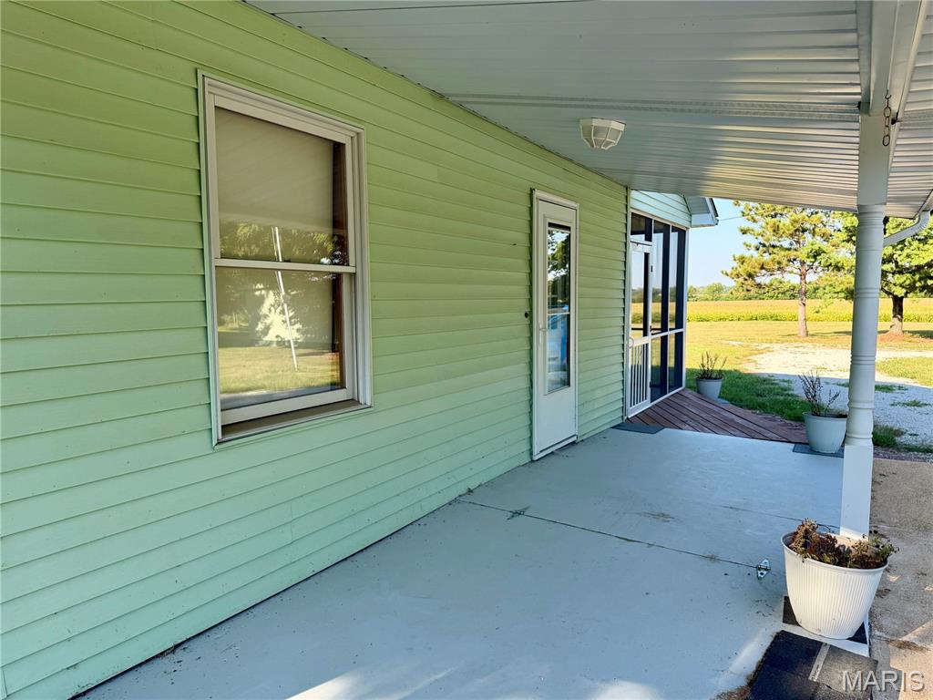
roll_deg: +0.6
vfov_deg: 56.8
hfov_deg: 71.6
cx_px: 466
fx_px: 647
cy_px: 350
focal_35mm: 24
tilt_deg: -4.8
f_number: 1.78
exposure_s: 1/1292
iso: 100
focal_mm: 6.76
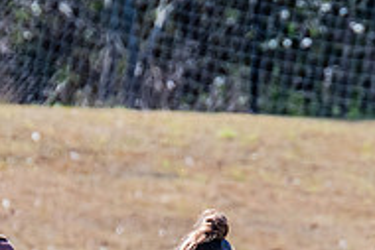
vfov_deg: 0.8
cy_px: 401
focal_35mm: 1651
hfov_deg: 1.2
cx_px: 375
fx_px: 17211
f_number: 7.1
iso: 800
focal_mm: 420
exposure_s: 1/1600
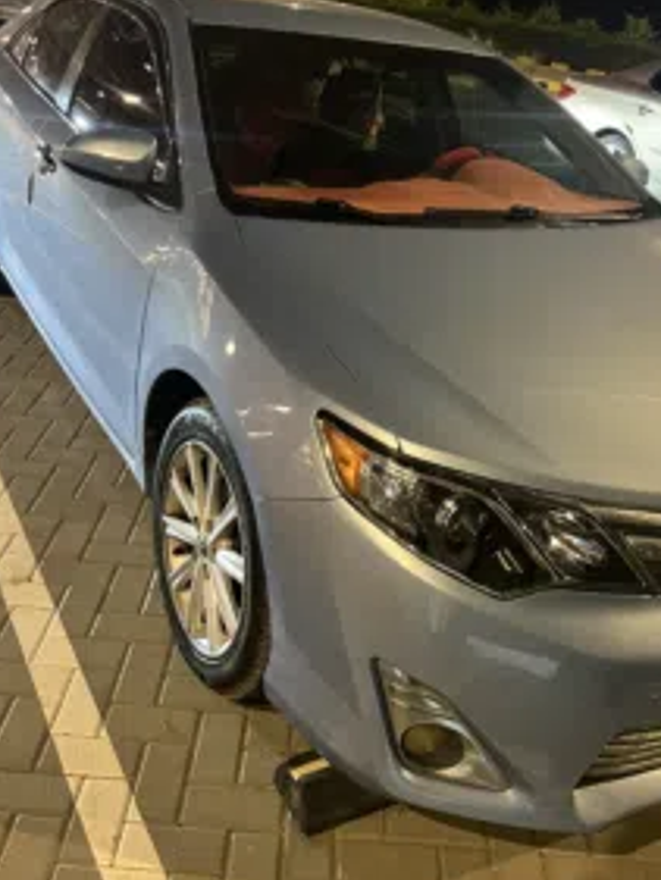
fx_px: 941
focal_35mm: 37
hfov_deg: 38.5
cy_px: 319
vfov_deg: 49.5
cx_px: 404
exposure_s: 1/33
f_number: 1.6
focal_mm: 5.1
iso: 640
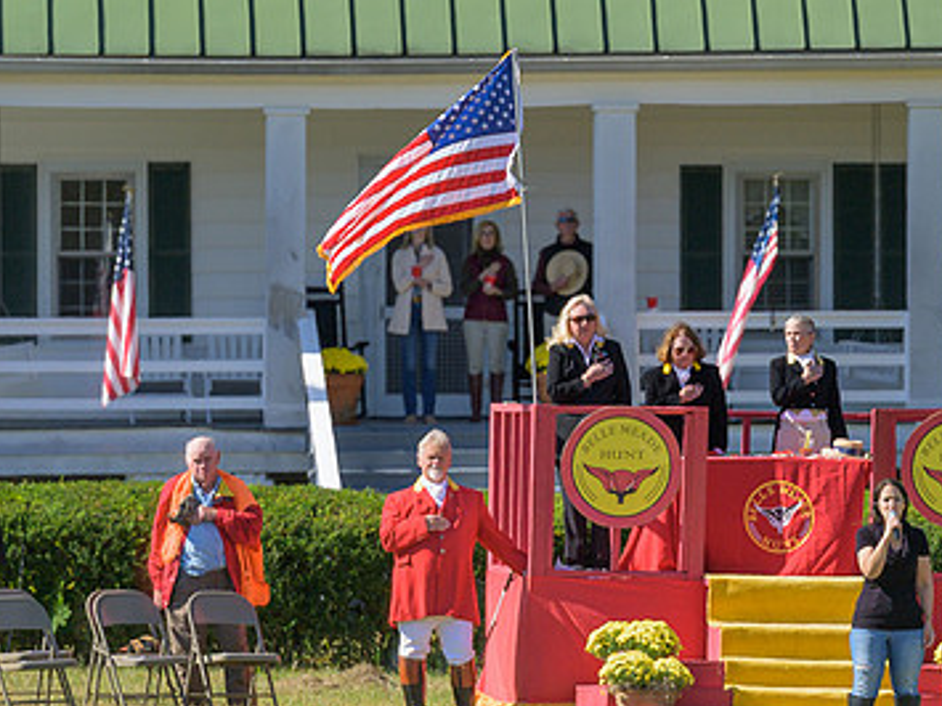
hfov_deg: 3.7
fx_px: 14717
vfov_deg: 2.7
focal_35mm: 541
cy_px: 87
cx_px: 702
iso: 200
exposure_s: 1/1000
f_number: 4
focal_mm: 200
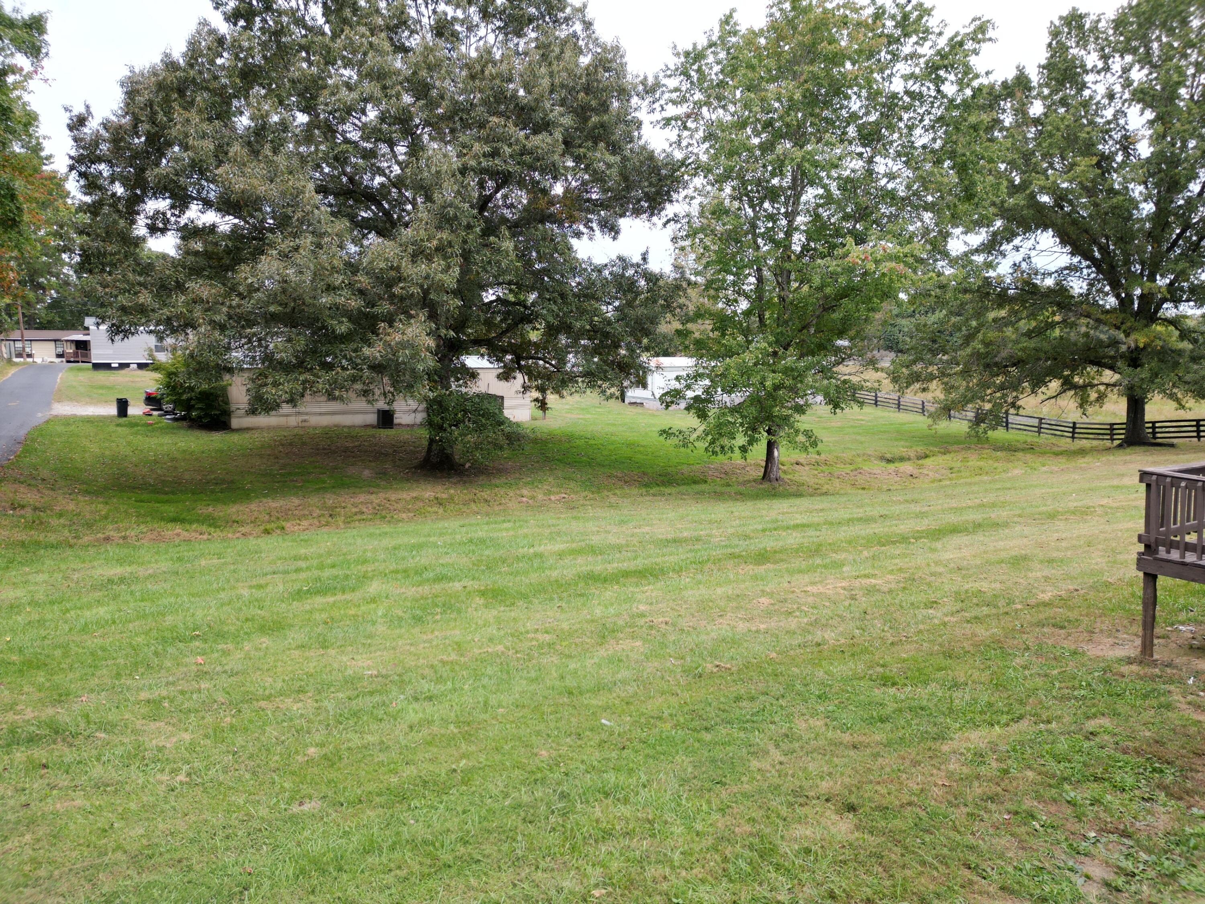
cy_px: 452
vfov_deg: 56.8
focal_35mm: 24
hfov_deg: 71.6
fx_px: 835
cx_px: 602
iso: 200
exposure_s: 1/1250
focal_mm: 6.72
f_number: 1.7
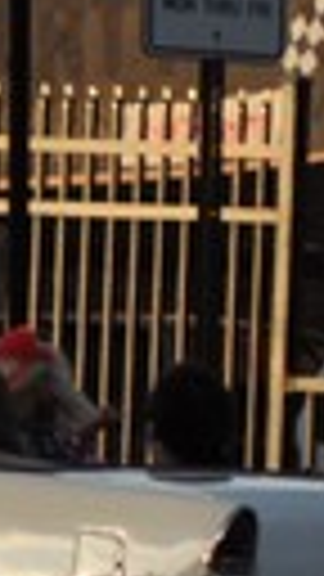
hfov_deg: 0.6
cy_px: 434
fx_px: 29936
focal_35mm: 1960
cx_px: -558
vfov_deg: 1.1
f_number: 5.6
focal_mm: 200
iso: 720
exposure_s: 1/1000
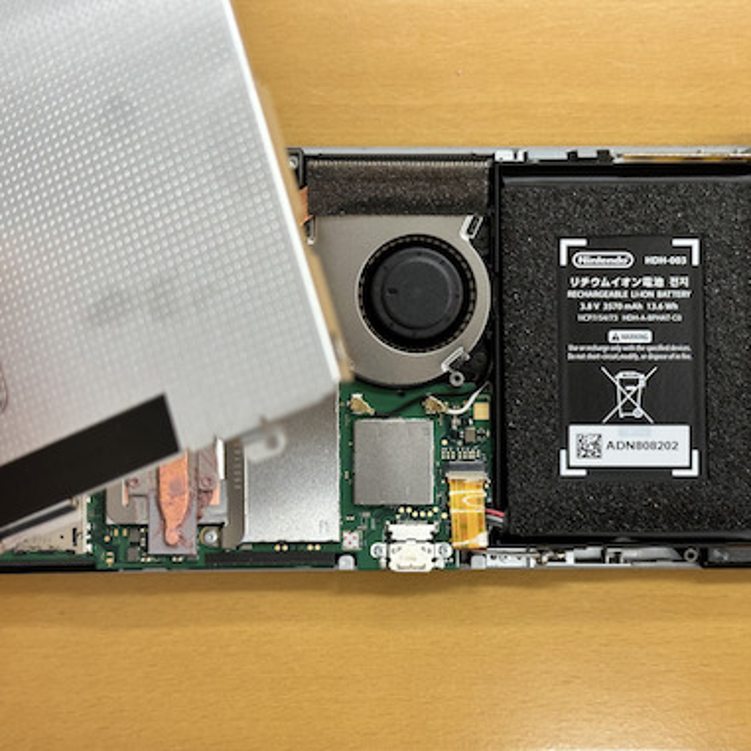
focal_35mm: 57
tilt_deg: -84.6
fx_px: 1399
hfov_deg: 30.0
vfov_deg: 30.0
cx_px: 426
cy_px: 376
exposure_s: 1/50
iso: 64
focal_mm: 6.86
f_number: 1.78
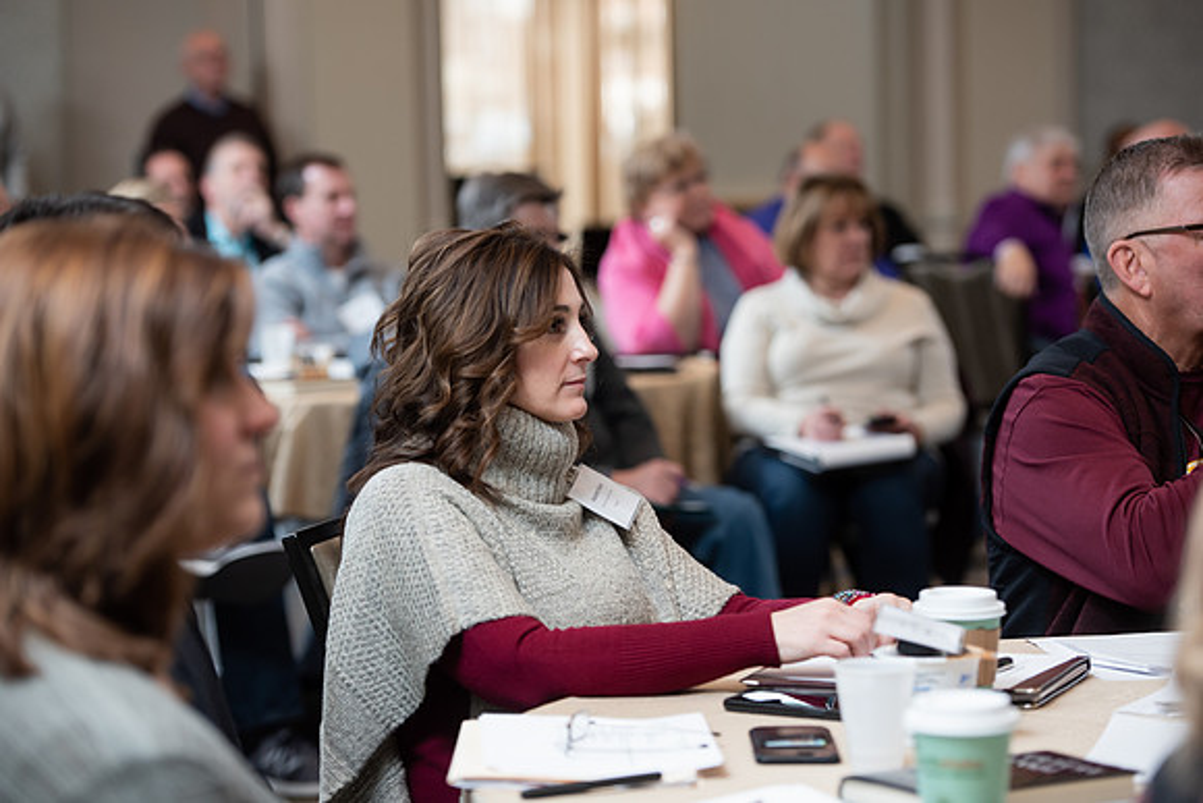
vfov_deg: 12.5
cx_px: 602
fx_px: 3677
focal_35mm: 110
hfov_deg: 18.6
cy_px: 402
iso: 640
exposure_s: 1/200
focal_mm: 110
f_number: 3.5
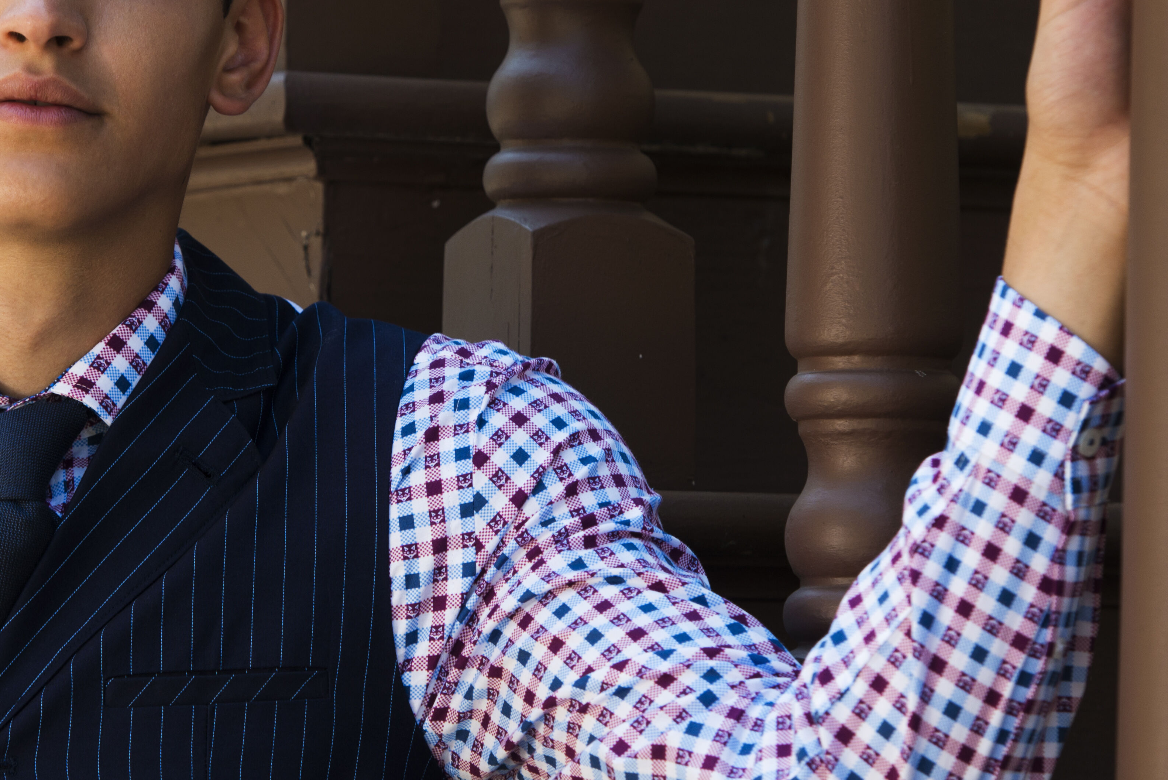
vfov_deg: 4.4
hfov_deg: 6.6
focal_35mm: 314
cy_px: 454
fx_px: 10191
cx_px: 286
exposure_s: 1/250
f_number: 4
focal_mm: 135
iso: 125
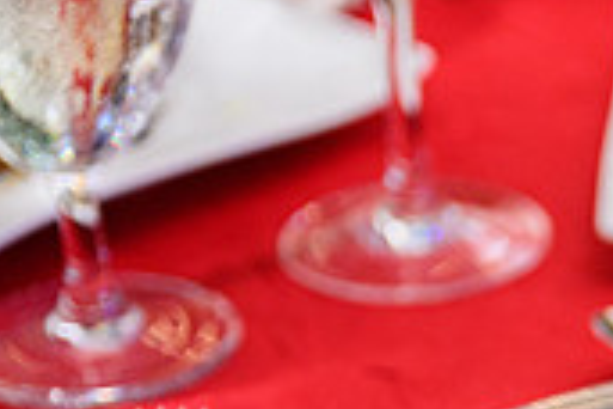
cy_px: 680
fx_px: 3473
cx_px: 918
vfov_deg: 6.6
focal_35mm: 204
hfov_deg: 9.8
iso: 1600
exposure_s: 1/200
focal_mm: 60
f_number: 2.8
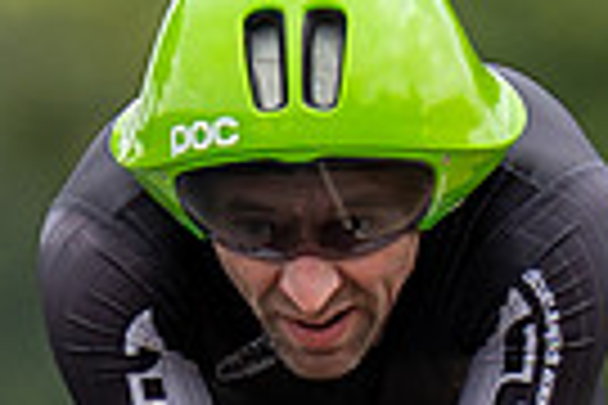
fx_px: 44921
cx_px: 309
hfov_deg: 0.8
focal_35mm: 2660
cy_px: 953
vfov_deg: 0.5
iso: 160
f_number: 3.2
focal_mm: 200
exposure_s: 1/1250
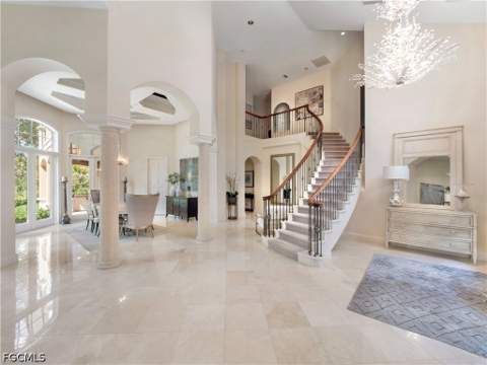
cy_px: 182
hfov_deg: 102.1
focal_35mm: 14
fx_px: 197
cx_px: 244
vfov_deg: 85.7
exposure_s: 1/10
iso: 200
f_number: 7.1
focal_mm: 7
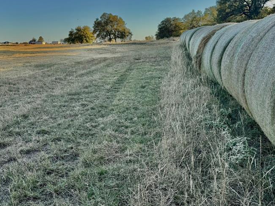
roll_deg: +0.6
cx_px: 101
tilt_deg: -8.0
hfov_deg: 48.5
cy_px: 87
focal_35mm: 38
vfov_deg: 37.6
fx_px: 302
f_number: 1.78
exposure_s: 1/1869
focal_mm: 6.76
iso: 80
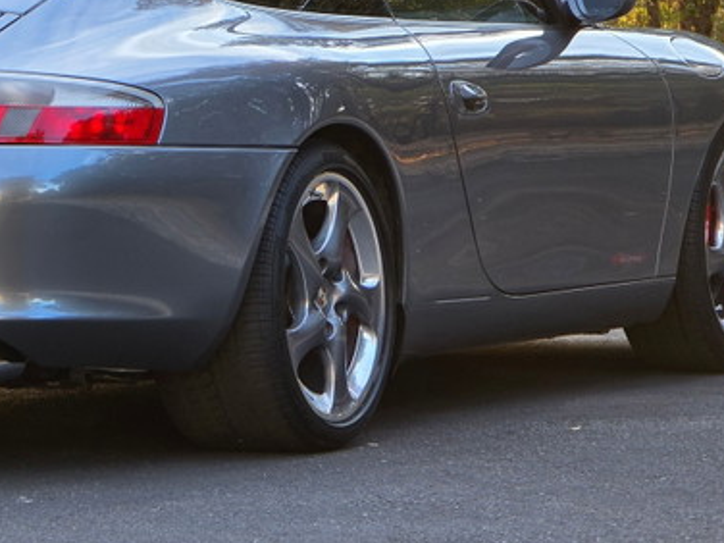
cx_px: 106
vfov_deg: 6.3
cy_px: 129
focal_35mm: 235
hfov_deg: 8.4
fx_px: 4915
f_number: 3.4
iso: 200
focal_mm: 18.6
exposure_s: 1/120
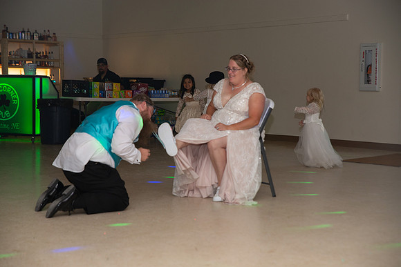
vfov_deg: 19.5
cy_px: 134
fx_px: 780
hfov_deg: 28.8
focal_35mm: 70
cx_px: 200
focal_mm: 70
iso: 800
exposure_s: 1/125
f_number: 3.5
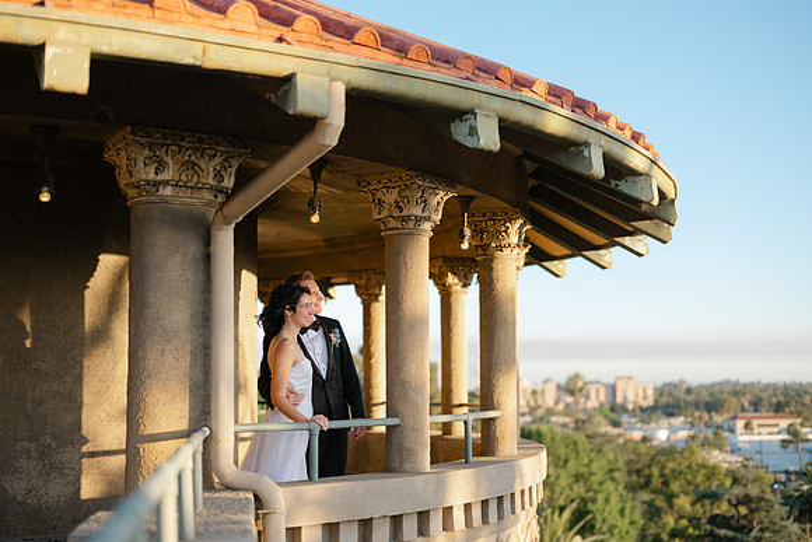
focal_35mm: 46
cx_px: 406
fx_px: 1042
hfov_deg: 42.6
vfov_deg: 29.1
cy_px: 302
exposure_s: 1/1250
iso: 200
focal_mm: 55
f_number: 1.7
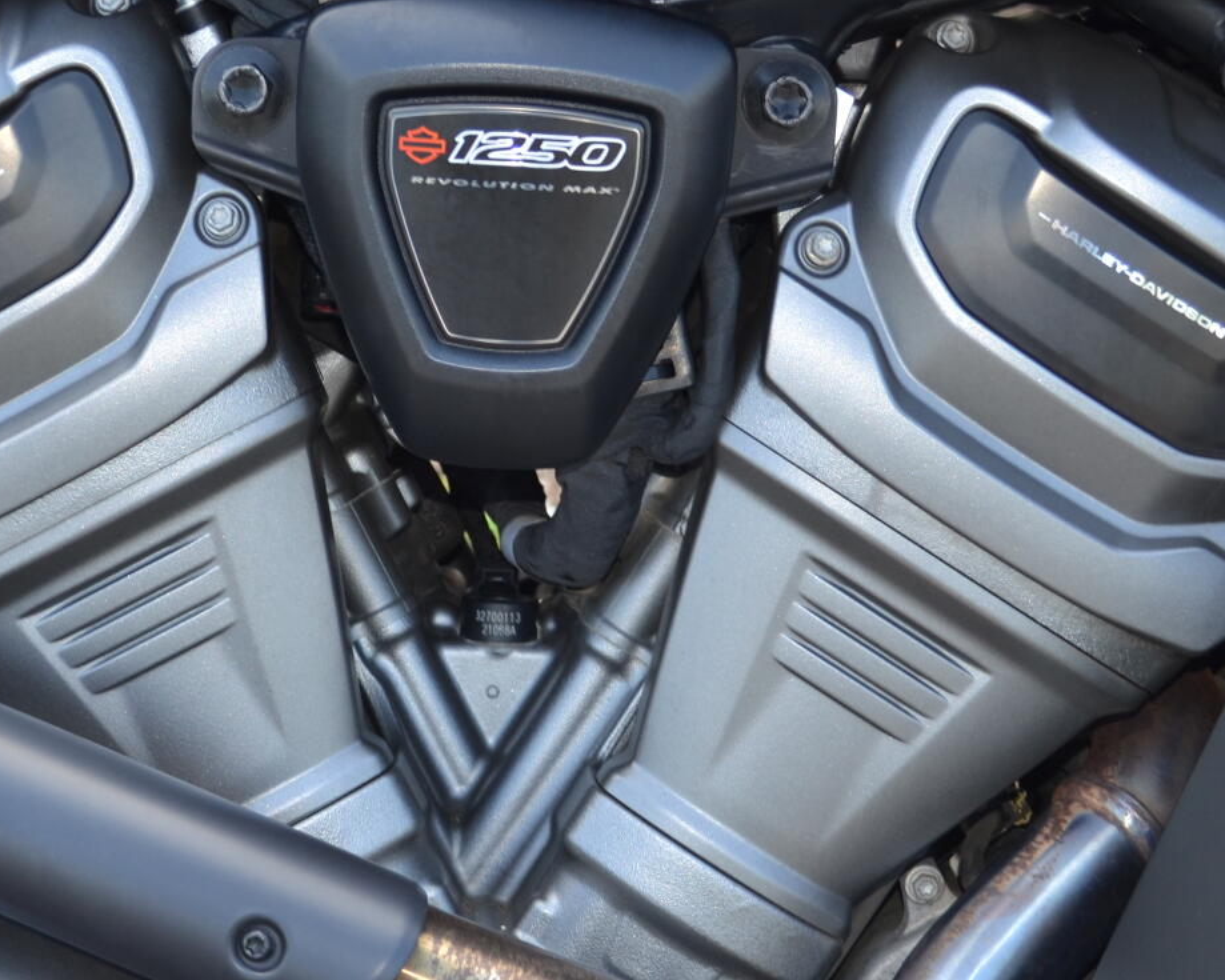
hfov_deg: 19.5
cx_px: 489
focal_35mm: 98
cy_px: 749
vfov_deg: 15.6
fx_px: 3553
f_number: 4.8
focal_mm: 32
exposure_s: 1/60
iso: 100
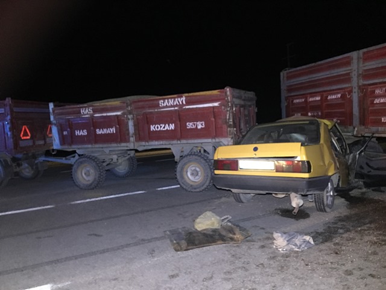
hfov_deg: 61.7
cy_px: 145
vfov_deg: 48.2
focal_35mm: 29
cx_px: 193
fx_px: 323
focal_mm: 4.15
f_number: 2.2
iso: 250
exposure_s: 1/4
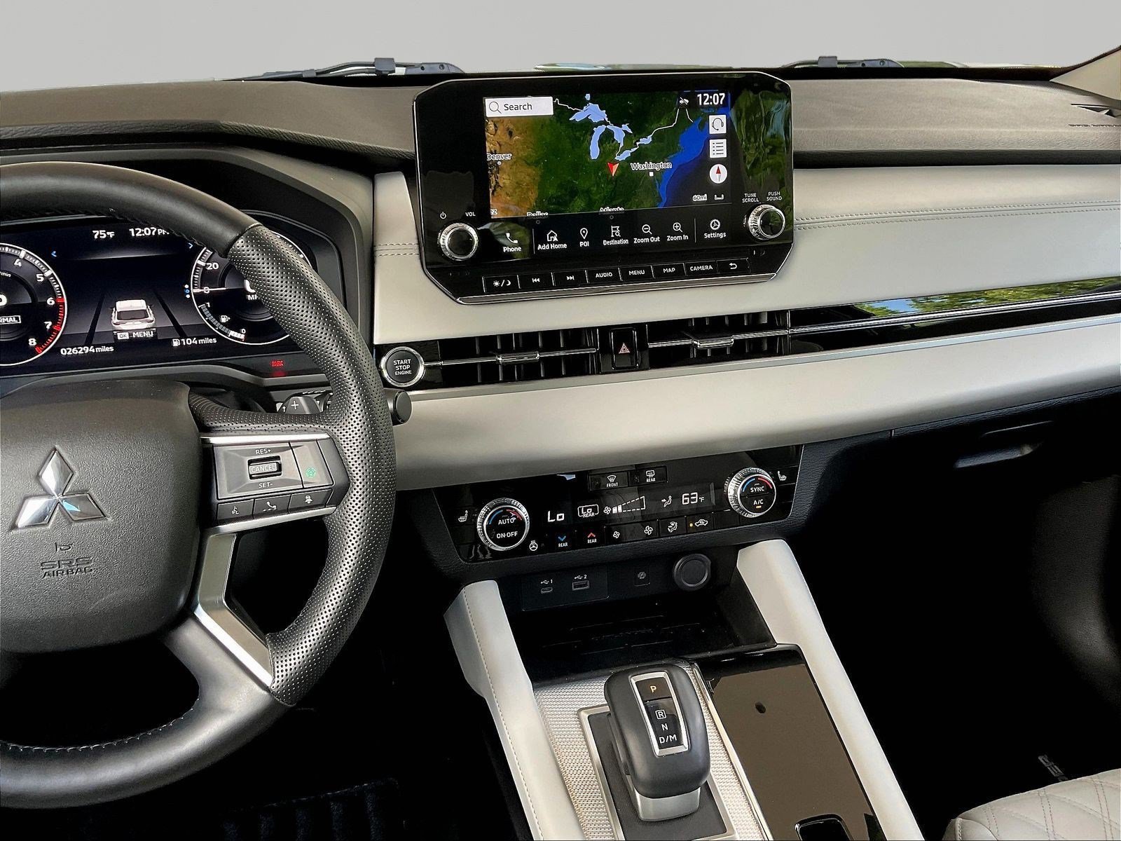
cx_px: 560
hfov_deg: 61.7
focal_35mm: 29
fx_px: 939
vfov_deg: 48.2
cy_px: 420
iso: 64
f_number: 1.8
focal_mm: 3
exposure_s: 1/100
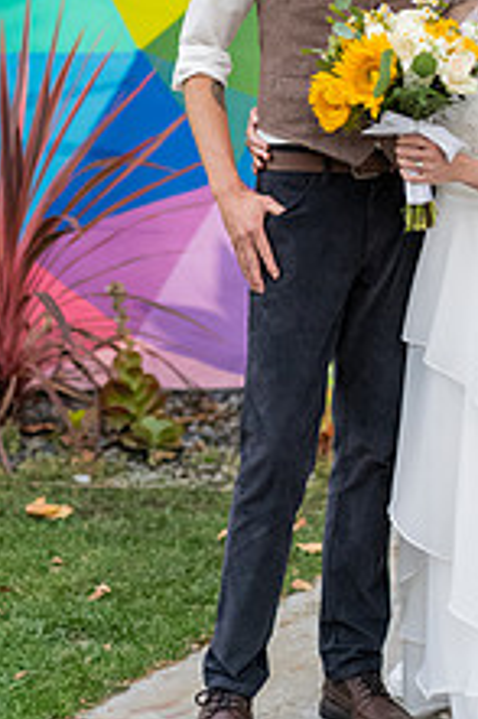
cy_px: 127
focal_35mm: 112
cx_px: 419
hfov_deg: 12.1
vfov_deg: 18.1
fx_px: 2234
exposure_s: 1/200
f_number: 2.2
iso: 500
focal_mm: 55
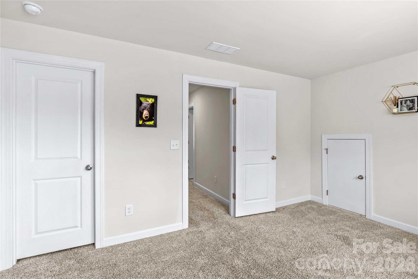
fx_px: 186
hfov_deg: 96.7
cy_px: 140
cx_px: 209
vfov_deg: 73.7
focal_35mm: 16
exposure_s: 1/8
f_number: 8
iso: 100
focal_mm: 16
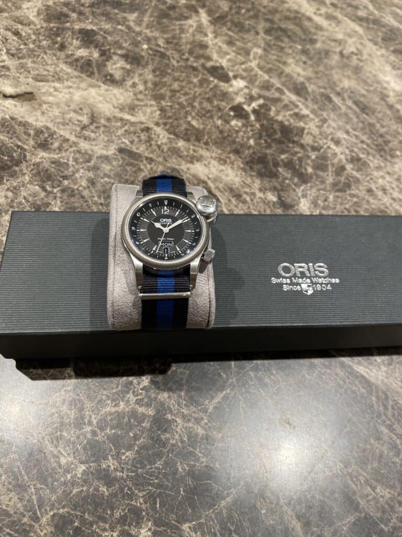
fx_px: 403
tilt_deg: -57.3
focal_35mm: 26
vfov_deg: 67.3
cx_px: 201
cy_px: 268
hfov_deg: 53.1
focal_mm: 4.25
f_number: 1.8
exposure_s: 1/100
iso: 125
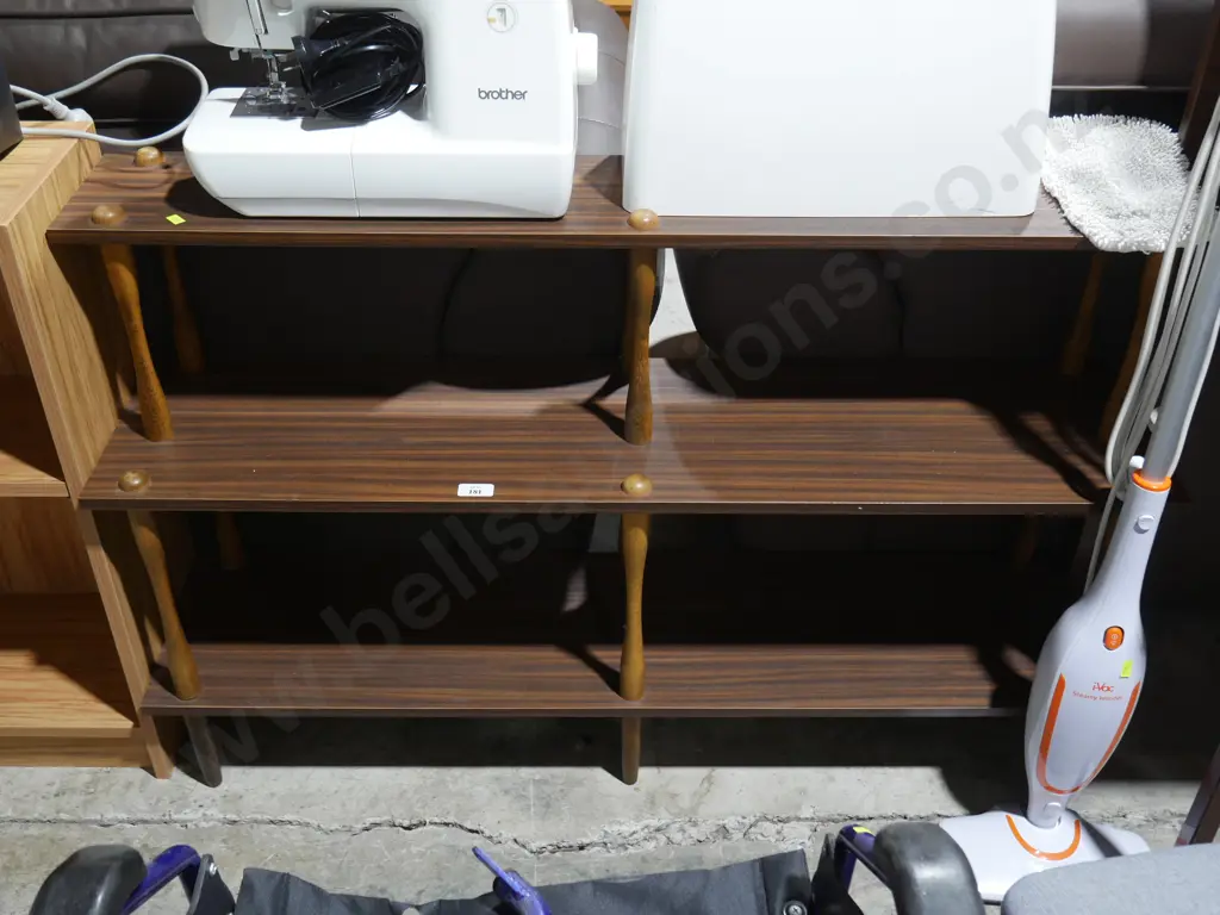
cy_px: 458
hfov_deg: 49.0
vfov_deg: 37.7
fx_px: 1339
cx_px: 610
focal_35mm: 38
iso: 500
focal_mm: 19
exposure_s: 1/60
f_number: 4.1
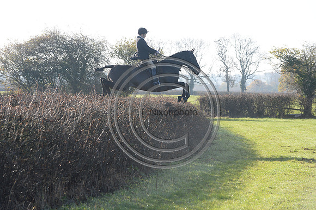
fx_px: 1184
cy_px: 105
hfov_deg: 15.2
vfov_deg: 10.1
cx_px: 158
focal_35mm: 135
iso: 1000
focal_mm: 135
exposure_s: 1/1250
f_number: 5.6
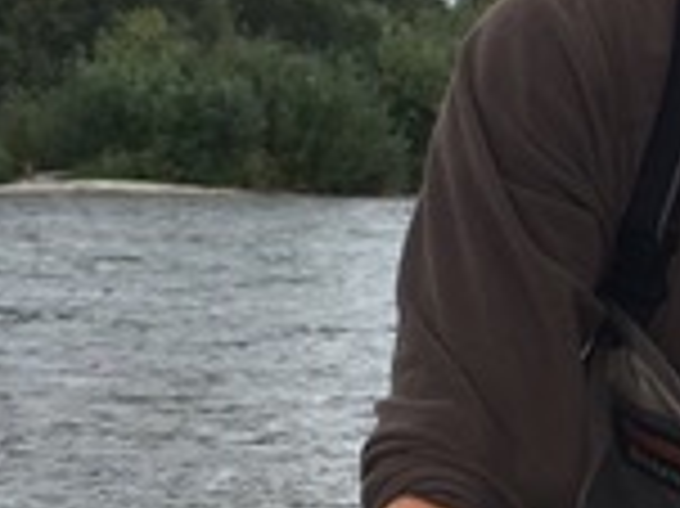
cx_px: 739
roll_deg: -3.1
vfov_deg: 12.0
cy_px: 328
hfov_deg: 15.6
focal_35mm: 123
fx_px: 2414
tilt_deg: -2.2
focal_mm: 4.15
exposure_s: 1/699
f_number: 2.2
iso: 25
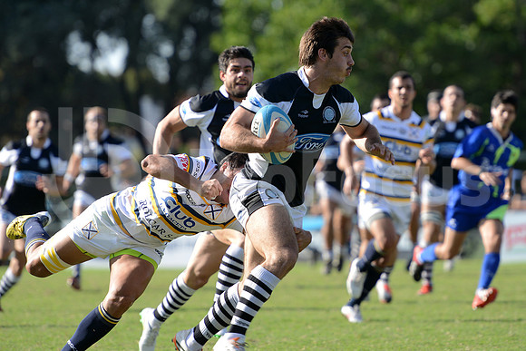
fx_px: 3946
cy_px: 176
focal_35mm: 270
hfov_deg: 7.6
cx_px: 263
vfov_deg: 5.1
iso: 250
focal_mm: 270
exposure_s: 1/500
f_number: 4
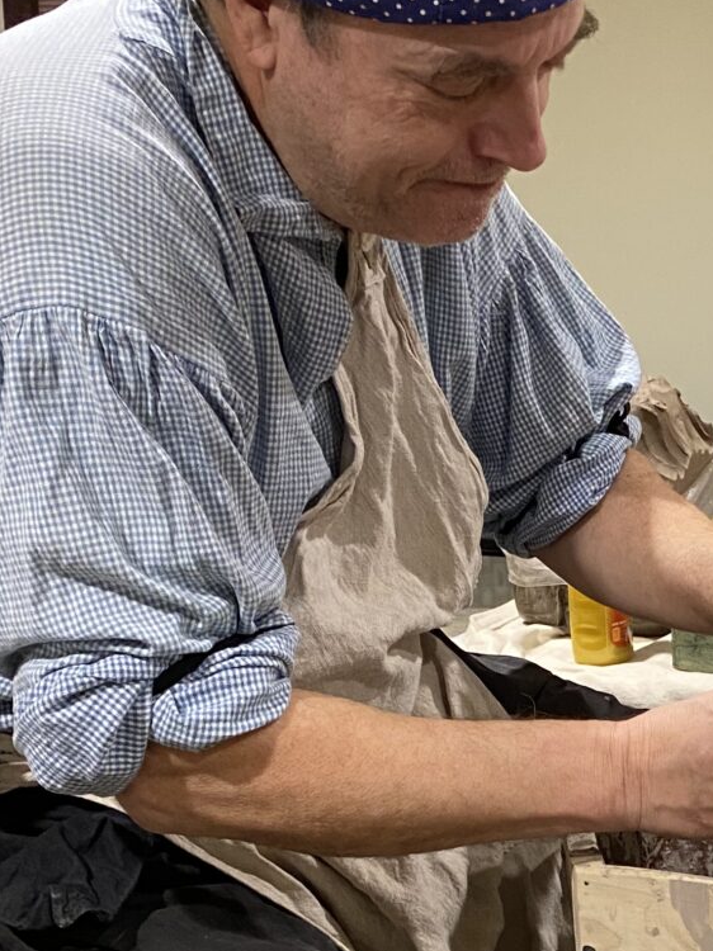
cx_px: 830
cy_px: 929
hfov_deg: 19.6
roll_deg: +1.6
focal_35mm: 71
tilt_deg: -20.7
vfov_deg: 26.1
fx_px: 1951
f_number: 1.8
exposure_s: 1/60
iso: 200
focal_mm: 4.25
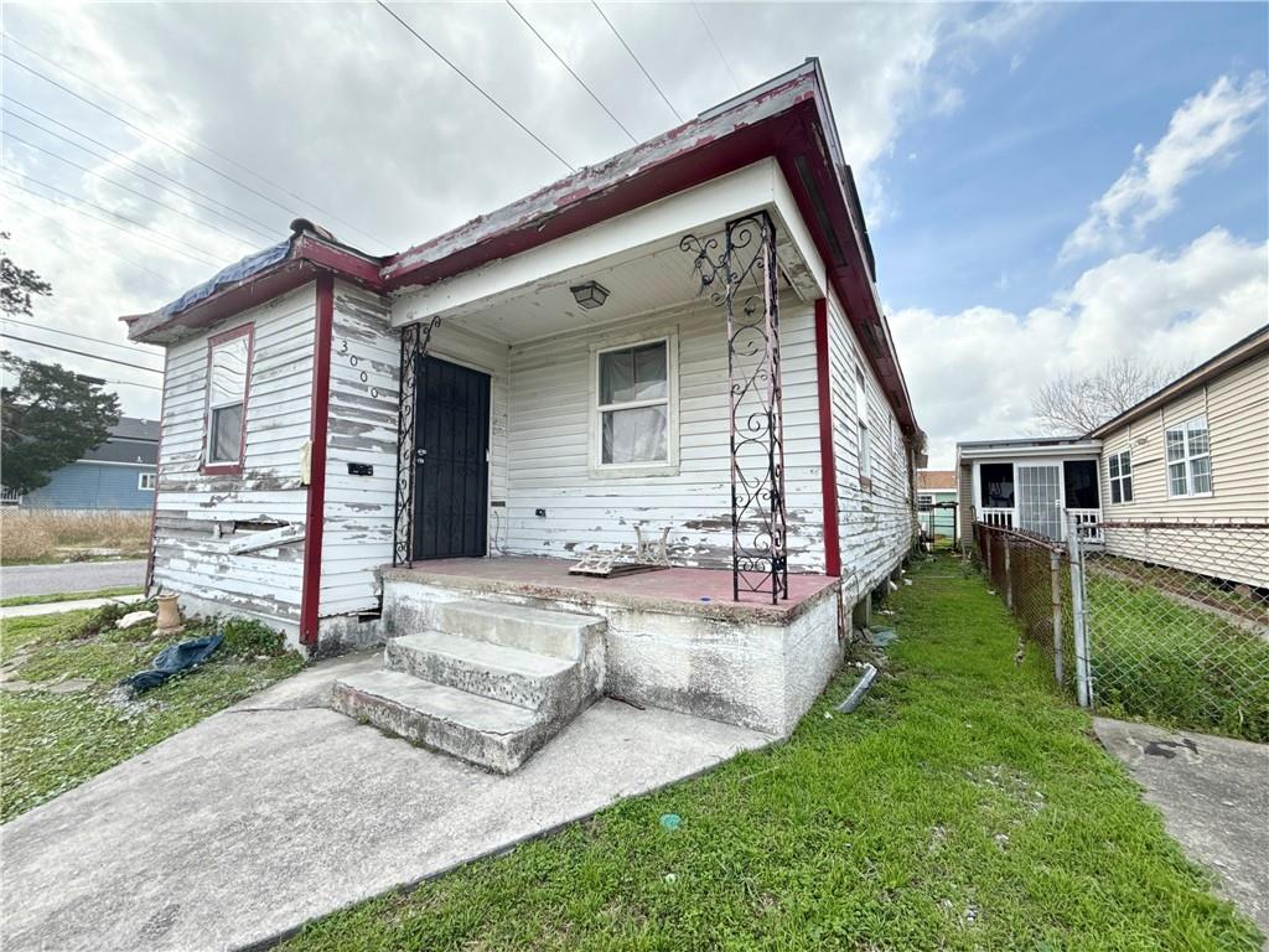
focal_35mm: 14
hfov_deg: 102.1
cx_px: 634
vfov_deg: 85.7
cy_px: 476
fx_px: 513
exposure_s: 1/1001
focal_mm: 2.22
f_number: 2.2
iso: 64
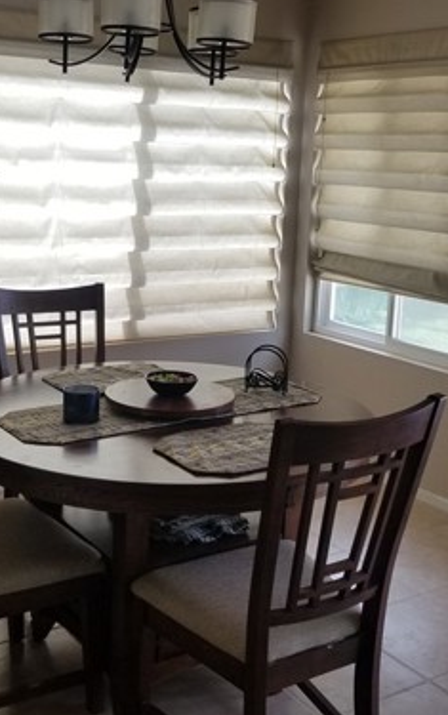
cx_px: 204
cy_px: 336
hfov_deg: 27.5
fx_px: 916
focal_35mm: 47
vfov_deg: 42.6
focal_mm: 4.25
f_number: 1.7
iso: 50
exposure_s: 1/173
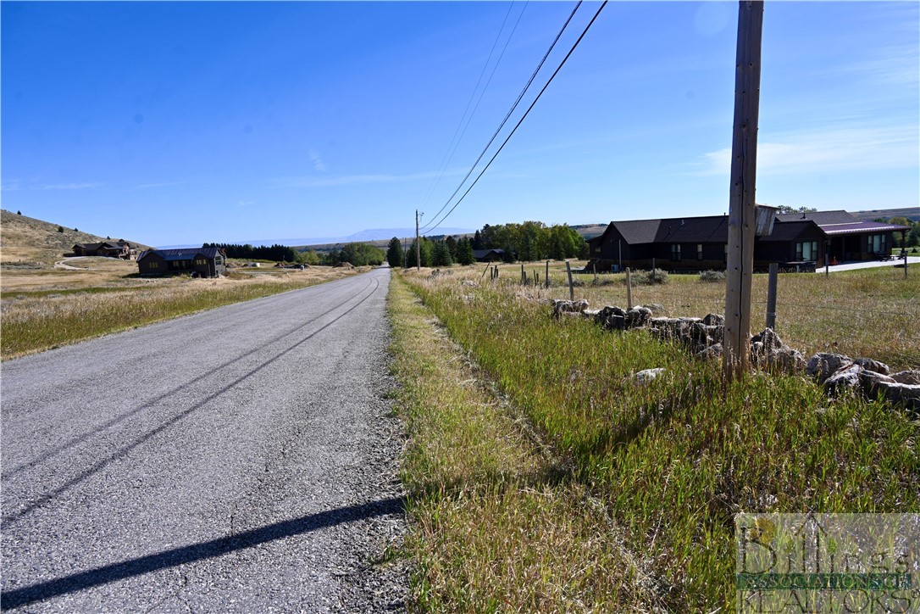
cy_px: 307
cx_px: 460
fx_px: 613
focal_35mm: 24
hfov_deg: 73.7
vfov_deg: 53.1
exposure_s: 1/400
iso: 100
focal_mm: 24
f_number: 7.1
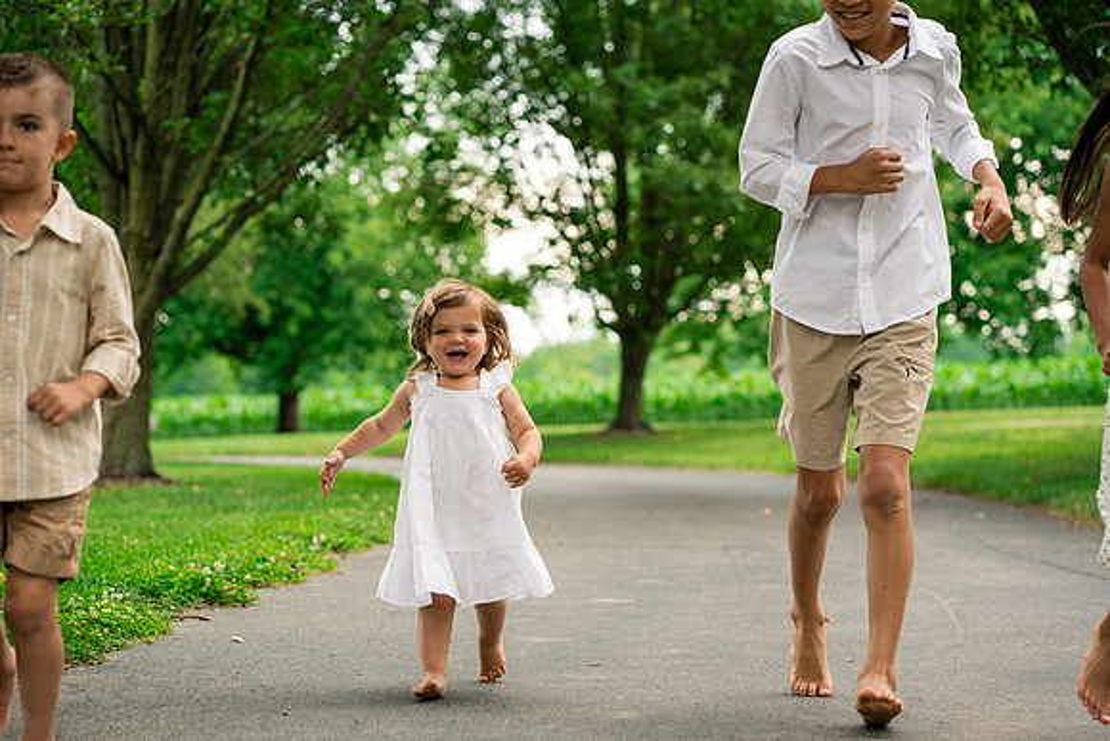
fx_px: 2621
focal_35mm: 85
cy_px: 370
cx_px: 555
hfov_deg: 23.9
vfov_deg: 16.1
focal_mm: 85
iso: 500
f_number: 3.5
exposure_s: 1/500
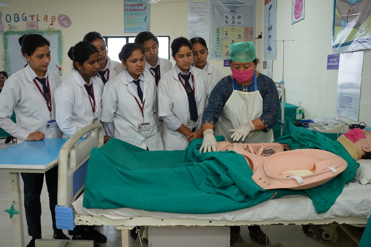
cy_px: 124
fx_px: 361
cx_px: 186
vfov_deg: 37.9
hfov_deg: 54.4
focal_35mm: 35
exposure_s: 1/125
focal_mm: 35
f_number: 5
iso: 1250
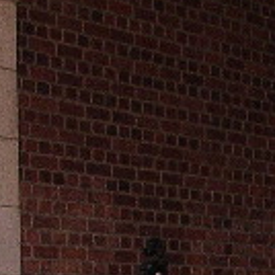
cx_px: 474
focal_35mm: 195
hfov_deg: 8.7
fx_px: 1753
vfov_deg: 8.6
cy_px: 486
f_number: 2.8
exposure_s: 1/40
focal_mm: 7.8
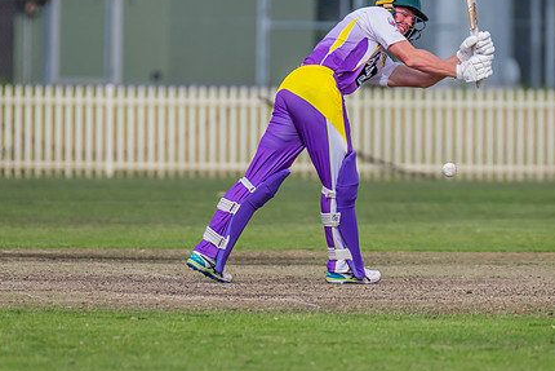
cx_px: 329
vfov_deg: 1.8
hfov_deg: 2.7
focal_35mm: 756
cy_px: 130
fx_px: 11658
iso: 800
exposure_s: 1/2500
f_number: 6.3
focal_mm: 550
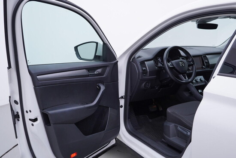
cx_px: 118
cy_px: 79
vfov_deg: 36.9
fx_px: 236
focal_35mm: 36
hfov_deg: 53.1
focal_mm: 24
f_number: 3.5
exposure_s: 1/60
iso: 125
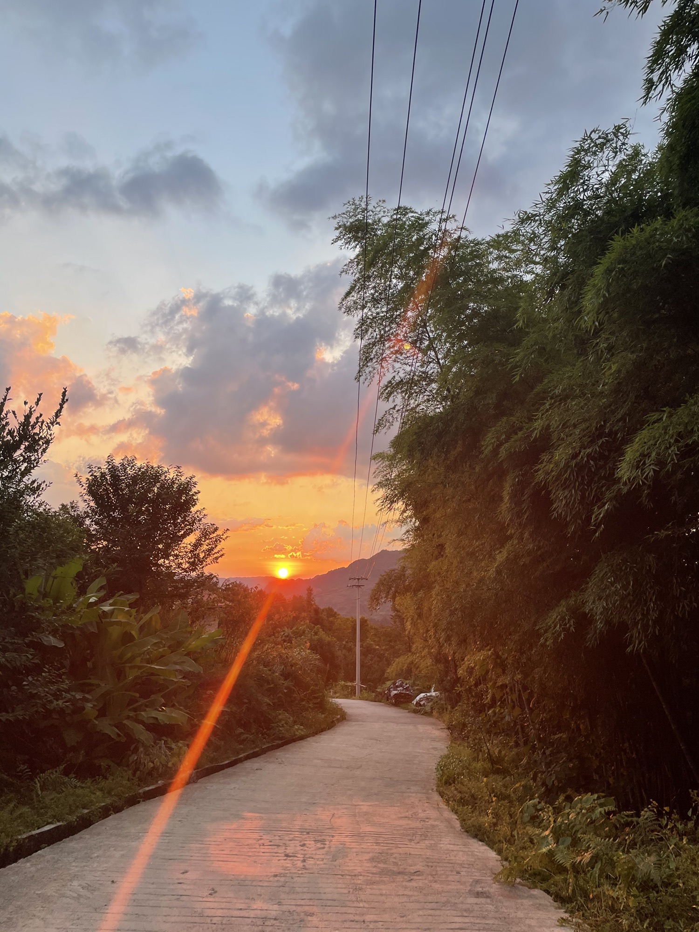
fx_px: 700
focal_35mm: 26
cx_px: 350
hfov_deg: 53.1
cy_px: 466
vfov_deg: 67.3
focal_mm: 4.2
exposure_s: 1/248
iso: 32
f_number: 1.6
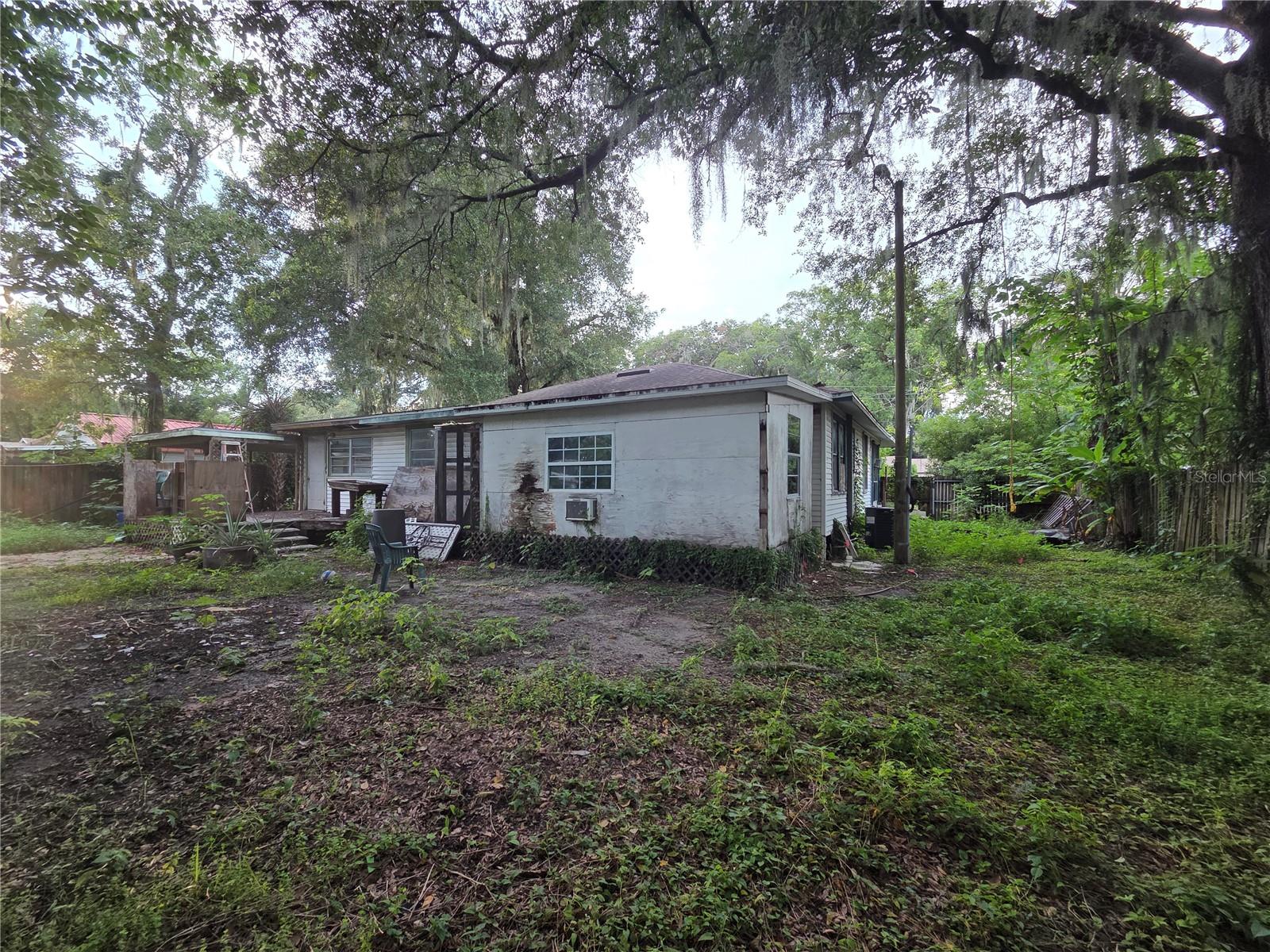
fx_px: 477
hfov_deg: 106.2
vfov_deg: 89.9
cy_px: 476
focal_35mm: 13
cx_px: 635
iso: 64
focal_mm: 2.2
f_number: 2.2
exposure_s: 1/120
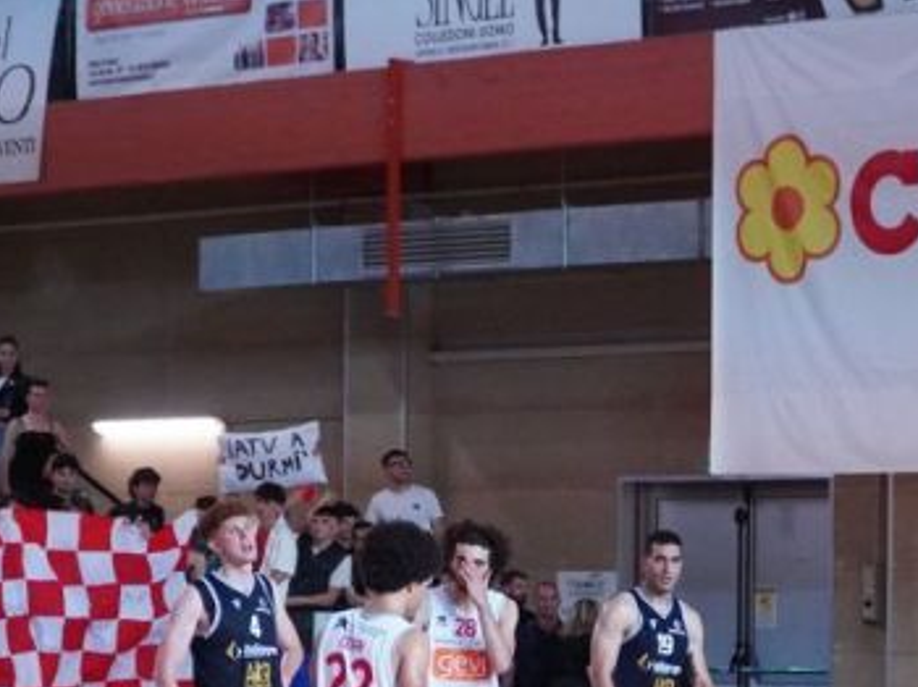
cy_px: 653
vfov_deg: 9.5
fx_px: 4110
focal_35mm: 155
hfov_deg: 12.7
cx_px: 561
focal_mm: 47
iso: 5000
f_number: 4
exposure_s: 1/1000
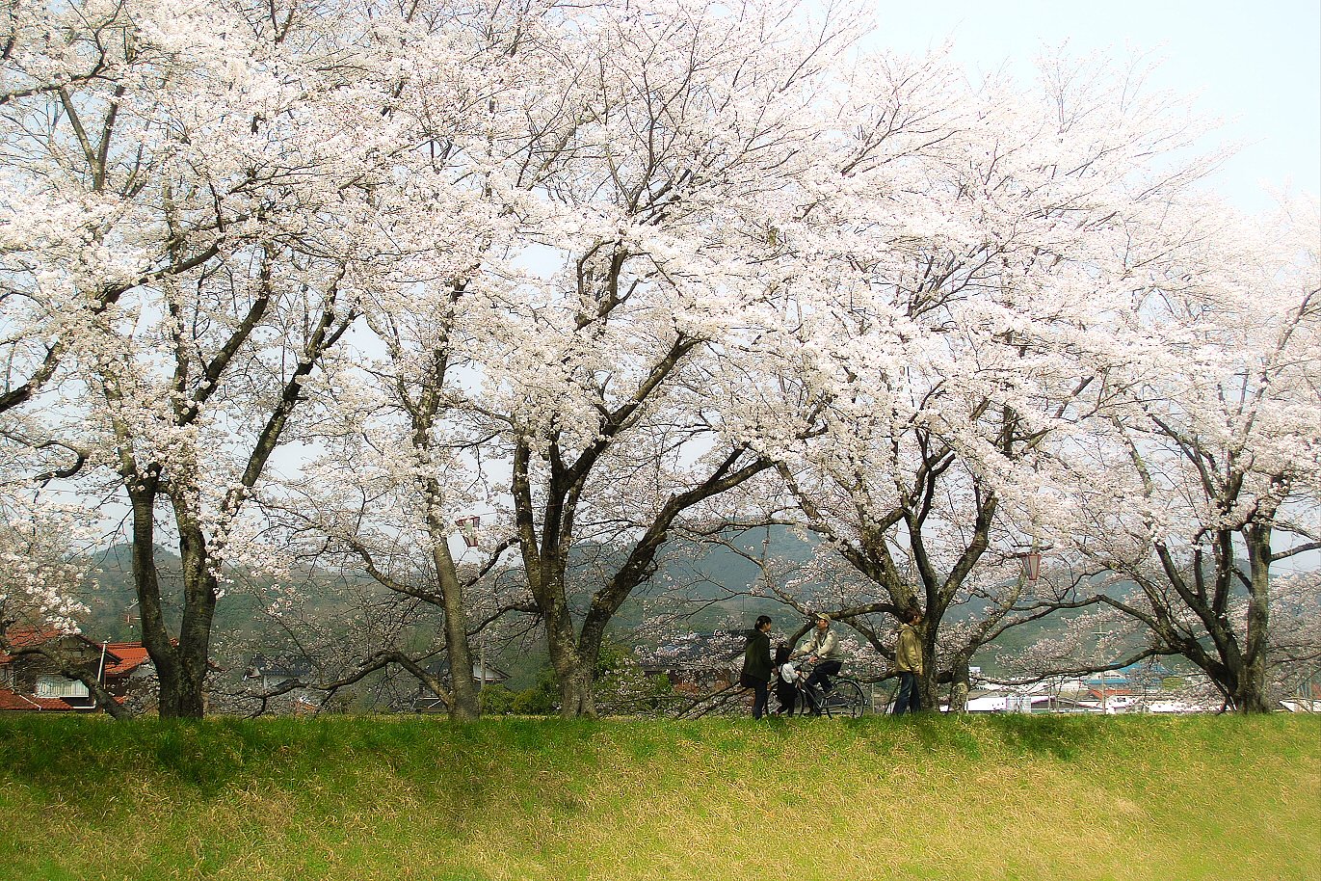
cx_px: 660
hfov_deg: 30.5
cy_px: 440
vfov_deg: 20.6
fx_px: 2422
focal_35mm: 66
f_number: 7.1
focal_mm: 39
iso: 100
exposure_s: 1/250
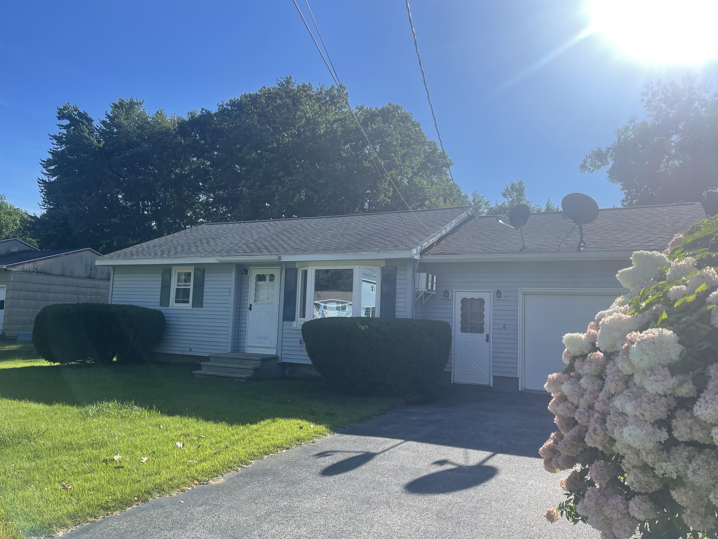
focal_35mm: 25
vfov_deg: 54.9
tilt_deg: +5.0
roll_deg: -3.4
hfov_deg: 69.4
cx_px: 359
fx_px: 519
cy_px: 270
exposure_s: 1/2857
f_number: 1.6
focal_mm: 5.1
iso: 32
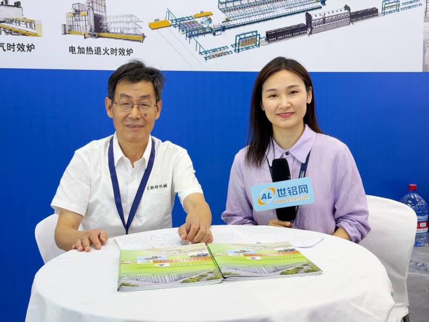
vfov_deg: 30.3
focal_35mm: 48
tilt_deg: -6.6
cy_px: 161
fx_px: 595
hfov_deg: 39.7
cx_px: 214
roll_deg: +1.7
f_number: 1.78
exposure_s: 1/100
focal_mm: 6.76
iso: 50
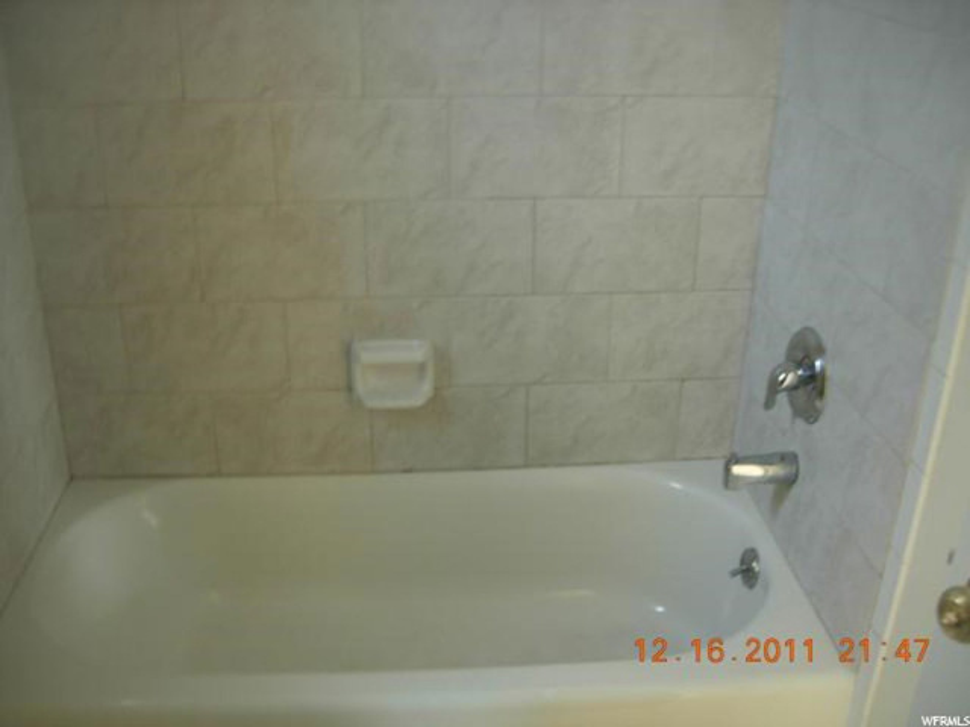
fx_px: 1009
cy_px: 364
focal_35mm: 36
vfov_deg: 39.7
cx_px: 485
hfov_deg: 51.4
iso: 84
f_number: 2.7
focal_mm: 7.5
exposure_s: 1/4
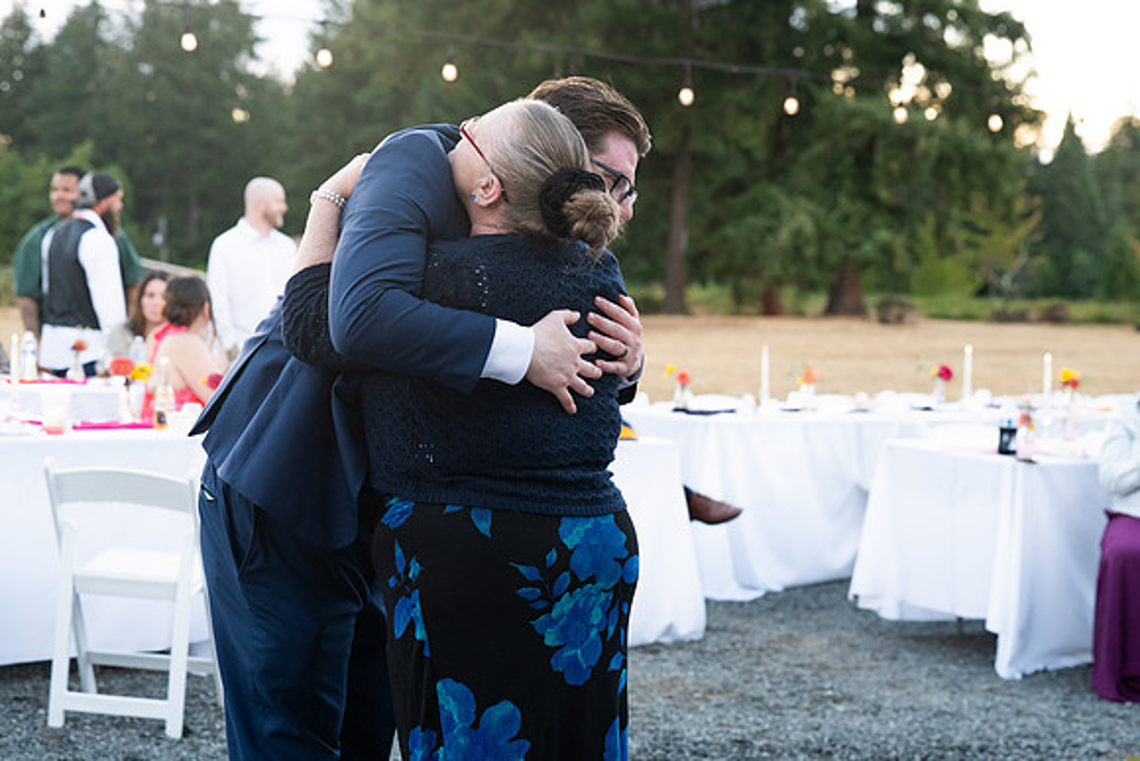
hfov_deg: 30.5
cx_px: 570
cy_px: 380
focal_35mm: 66
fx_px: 2089
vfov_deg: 20.6
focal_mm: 61
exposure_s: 1/500
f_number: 4
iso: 2000
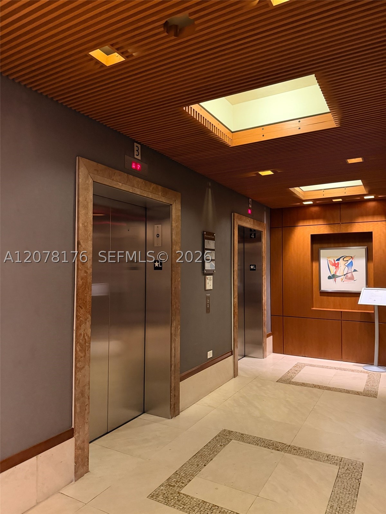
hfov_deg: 56.8
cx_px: 193
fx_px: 357
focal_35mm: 24
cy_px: 257
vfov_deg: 71.6
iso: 800
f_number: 1.78
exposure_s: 1/30
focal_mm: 6.76
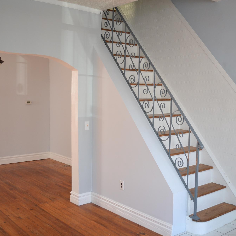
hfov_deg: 39.1
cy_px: 120
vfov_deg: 39.2
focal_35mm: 43
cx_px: 135
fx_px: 332
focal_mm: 22
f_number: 3.8
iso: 560
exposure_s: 1/60
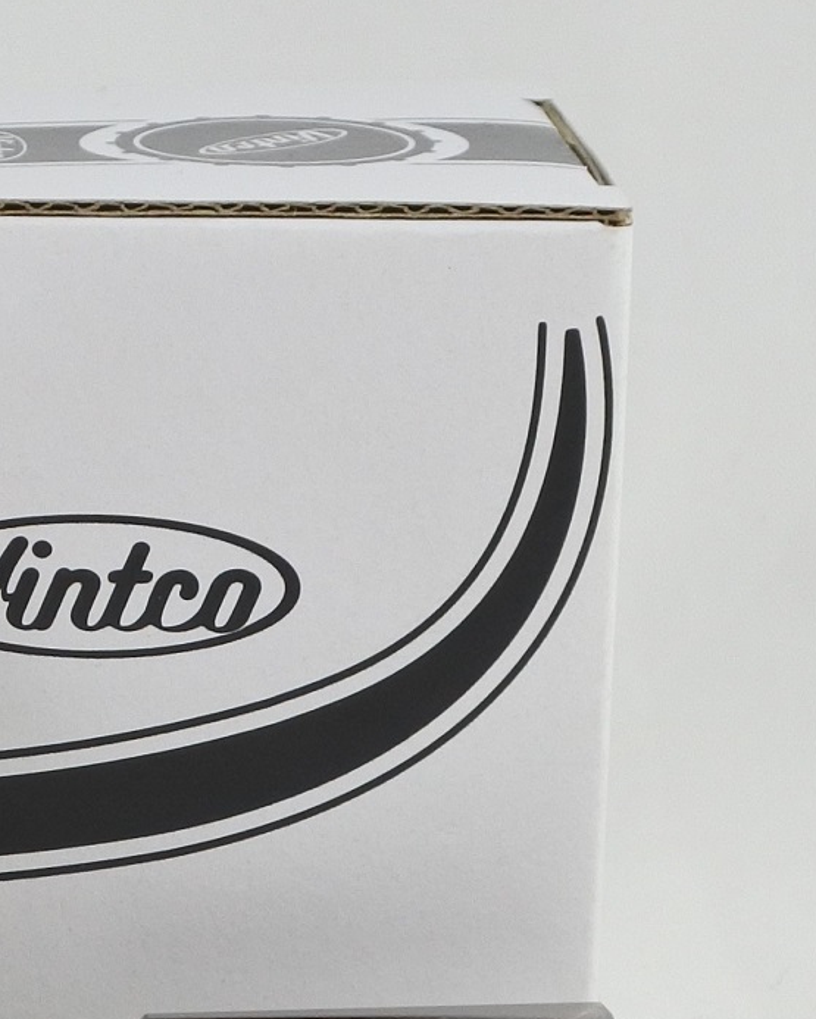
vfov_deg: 18.0
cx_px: -168
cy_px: 734
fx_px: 3198
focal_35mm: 106
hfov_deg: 14.1
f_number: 4.5
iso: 450
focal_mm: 16.1
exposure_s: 1/125
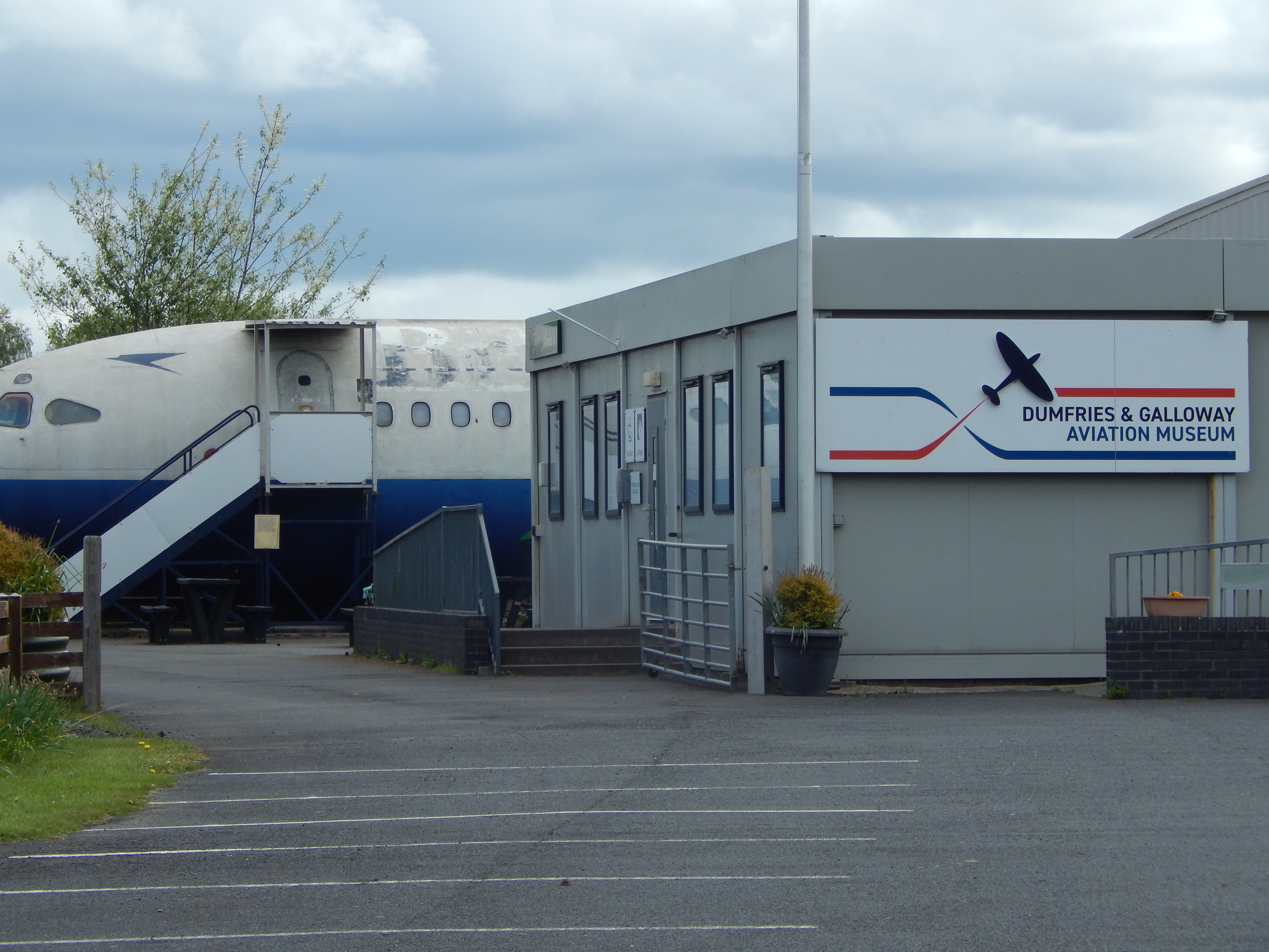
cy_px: 476
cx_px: 634
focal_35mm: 142
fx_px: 5206
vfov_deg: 10.4
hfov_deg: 13.9
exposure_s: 1/640
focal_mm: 25.3
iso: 125
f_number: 4.9
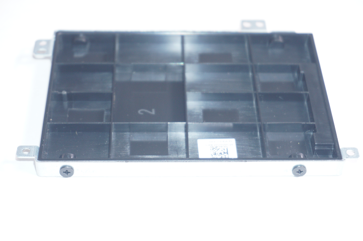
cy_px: 120
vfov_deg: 18.1
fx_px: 756
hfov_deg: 27.0
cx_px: 182
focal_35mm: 75
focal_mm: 50
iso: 640
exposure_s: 1/160
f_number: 5.6
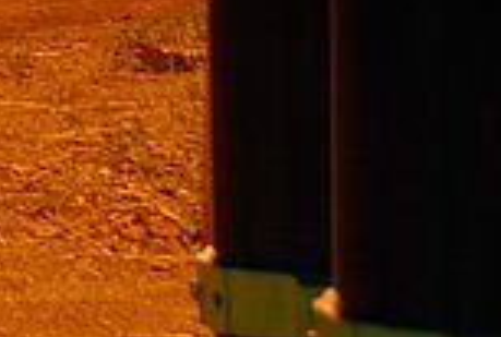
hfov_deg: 4.6
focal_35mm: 441
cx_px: -494
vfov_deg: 3.1
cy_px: -411
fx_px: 6155
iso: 320
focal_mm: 44
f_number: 4.8
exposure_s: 2.5
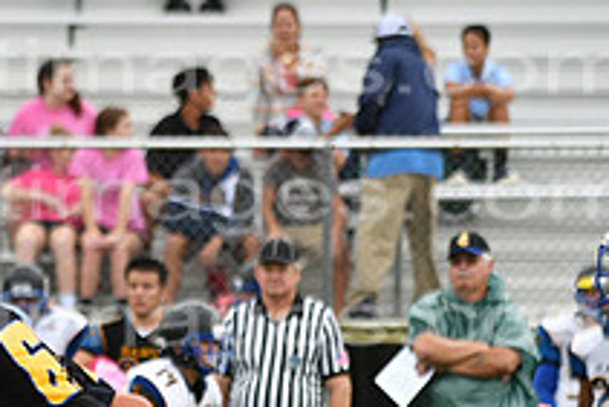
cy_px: 515
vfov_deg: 2.4
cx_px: -12
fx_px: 9784
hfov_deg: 3.6
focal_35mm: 578
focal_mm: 140
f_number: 3.5
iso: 800
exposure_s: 1/2500
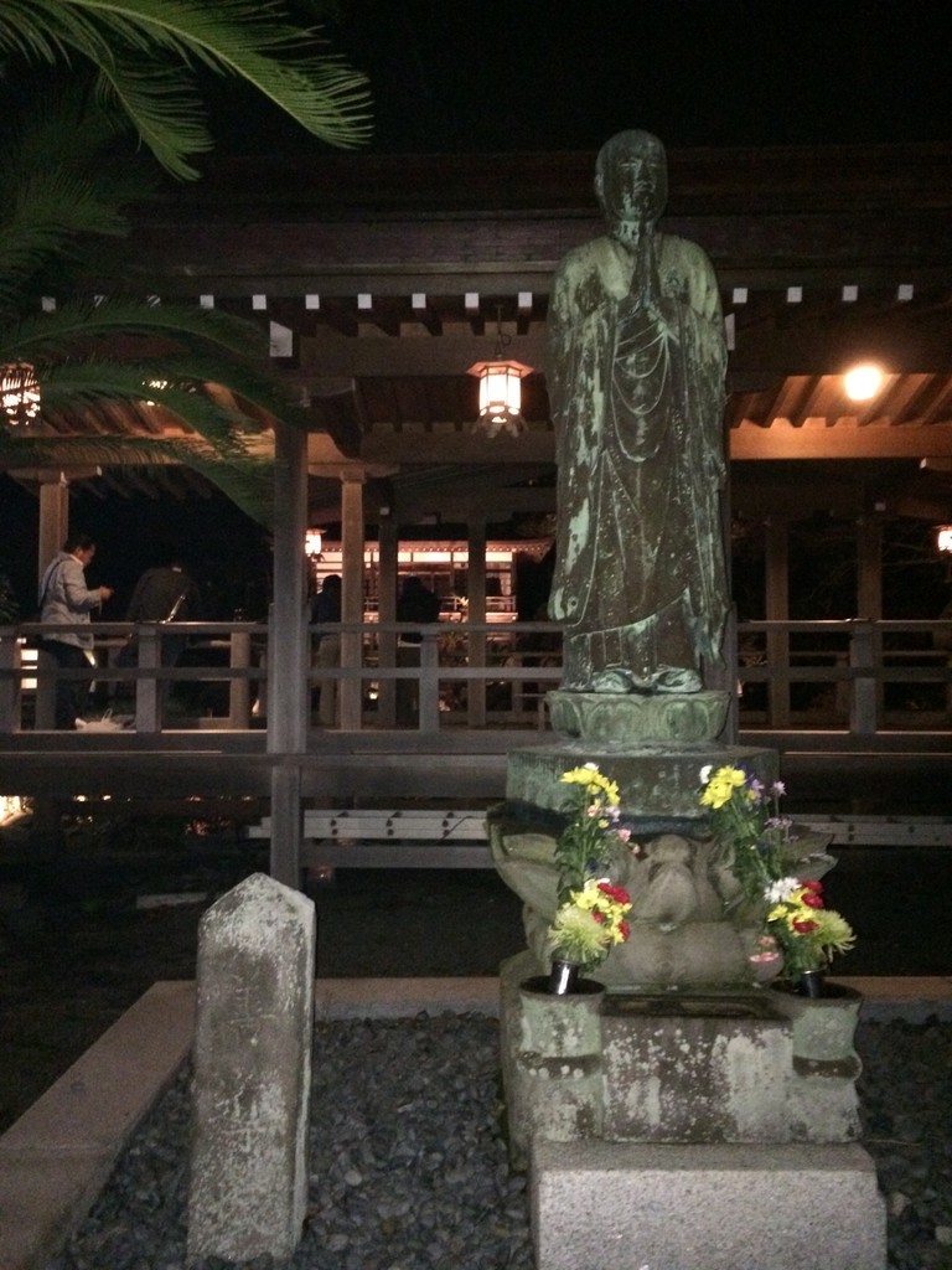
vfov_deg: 61.7
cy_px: 635
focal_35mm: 29
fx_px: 1063
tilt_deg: +0.9
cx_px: 476
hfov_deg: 48.2
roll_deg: +1.2
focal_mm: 4.15
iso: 1000
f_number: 2.2
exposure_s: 1/16
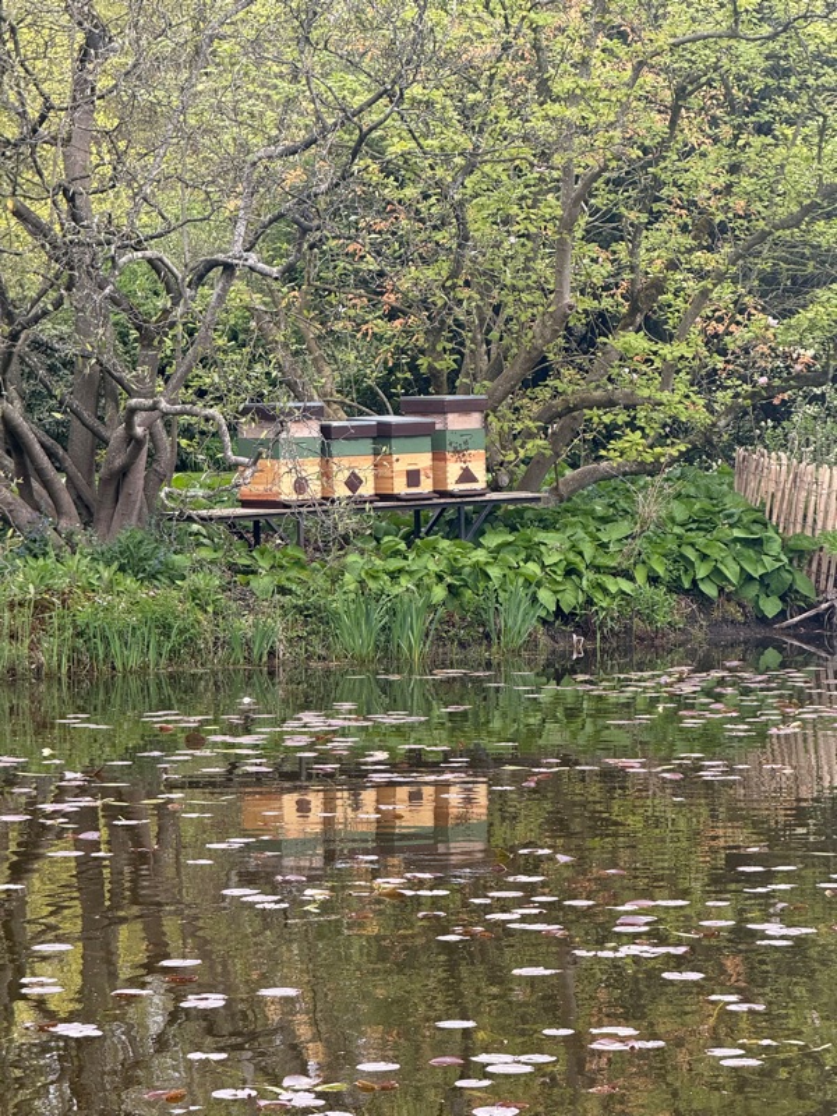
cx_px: 418
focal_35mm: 120
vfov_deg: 16.4
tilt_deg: -3.1
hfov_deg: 12.3
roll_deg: -0.3
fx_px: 3869
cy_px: 558
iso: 64
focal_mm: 15.66
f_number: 2.8
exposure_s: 1/144
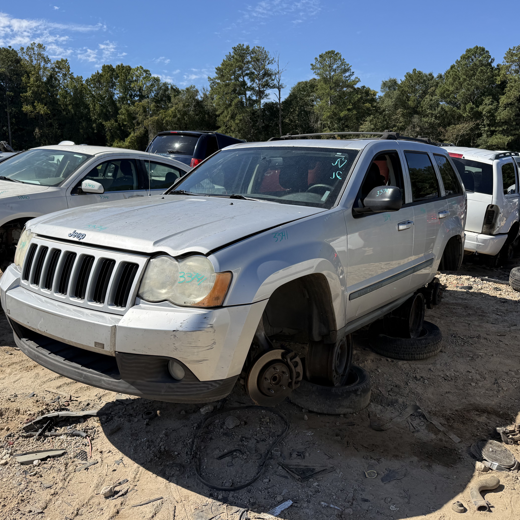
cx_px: 266
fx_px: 493
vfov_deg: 55.6
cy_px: 260
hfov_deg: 55.6
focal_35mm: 29
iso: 80
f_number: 1.78
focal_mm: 6.76
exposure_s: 1/4405
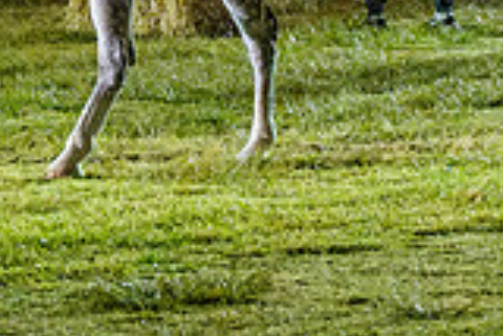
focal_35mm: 355
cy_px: -202
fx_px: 4965
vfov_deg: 3.9
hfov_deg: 5.8
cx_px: -22
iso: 12800
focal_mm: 50
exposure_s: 1/800
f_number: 3.6
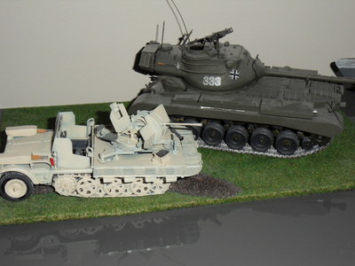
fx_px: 595
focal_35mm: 58
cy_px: 133
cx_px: 178
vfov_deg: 25.2
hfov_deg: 33.2
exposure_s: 1/45
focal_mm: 10.5
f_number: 4.8
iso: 200
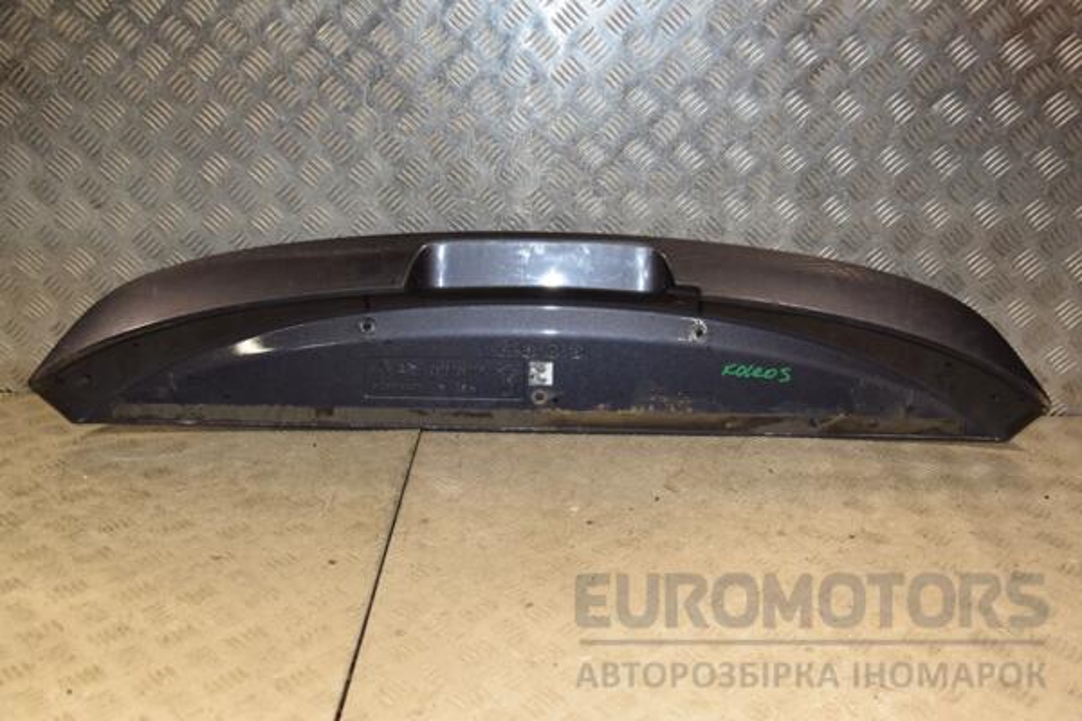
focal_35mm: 38
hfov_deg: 51.3
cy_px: 360
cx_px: 541
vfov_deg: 35.5
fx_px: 1127
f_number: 5
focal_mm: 25
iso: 800
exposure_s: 1/200
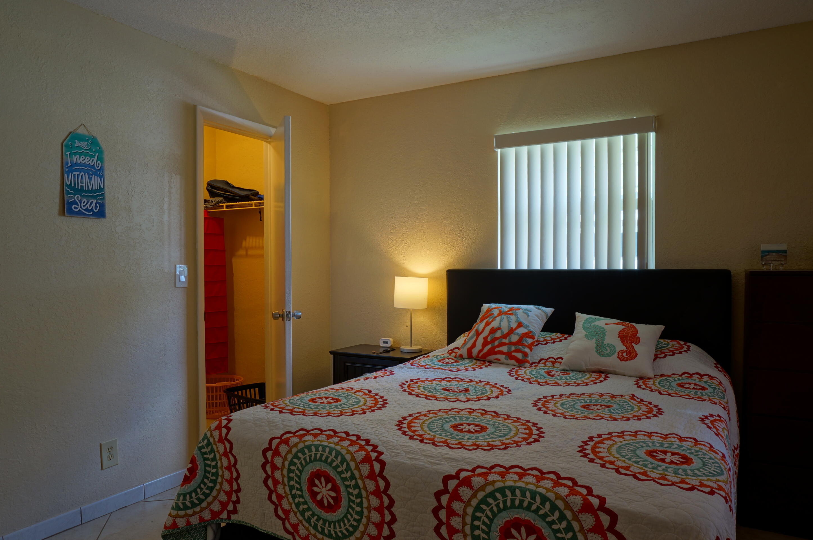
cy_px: 281
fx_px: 564
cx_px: 391
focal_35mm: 25
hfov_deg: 71.5
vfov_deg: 51.2
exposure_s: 1/1.6
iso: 100
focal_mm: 16
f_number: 11
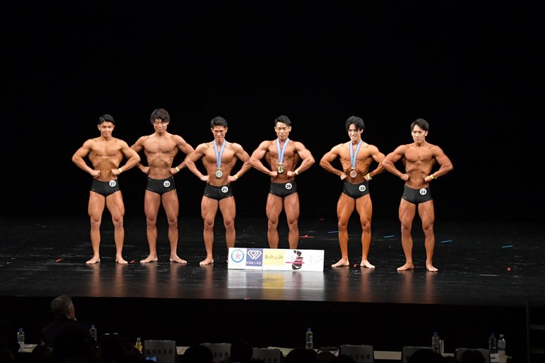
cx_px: 272
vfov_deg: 10.8
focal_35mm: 127
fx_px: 1922
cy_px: 182
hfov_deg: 16.1
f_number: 5.6
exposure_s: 1/400
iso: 3200
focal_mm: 85
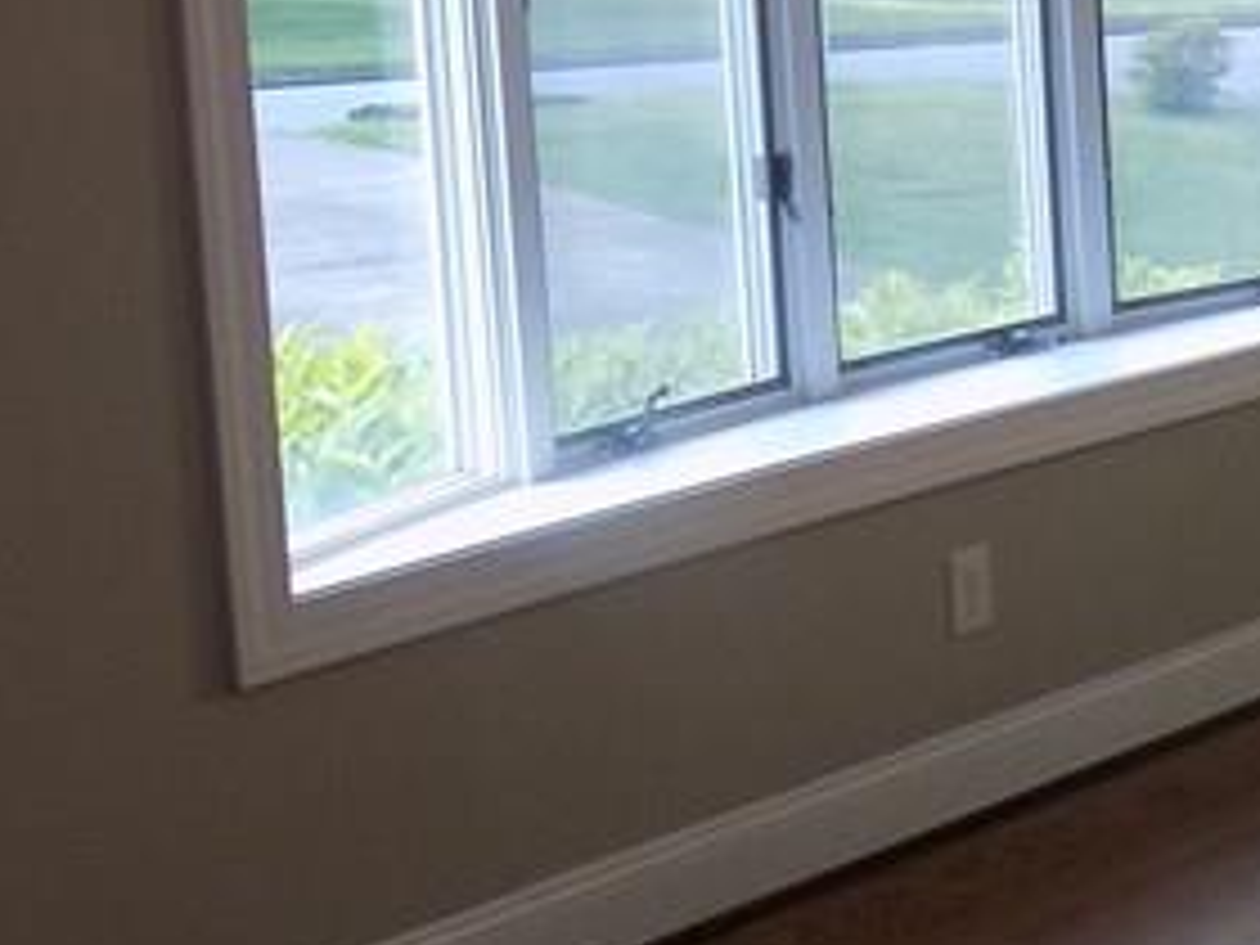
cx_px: 1724
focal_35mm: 84
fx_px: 3058
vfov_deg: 17.2
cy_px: 36
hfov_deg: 20.8
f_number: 3.1
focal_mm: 4
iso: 80
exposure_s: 1/30
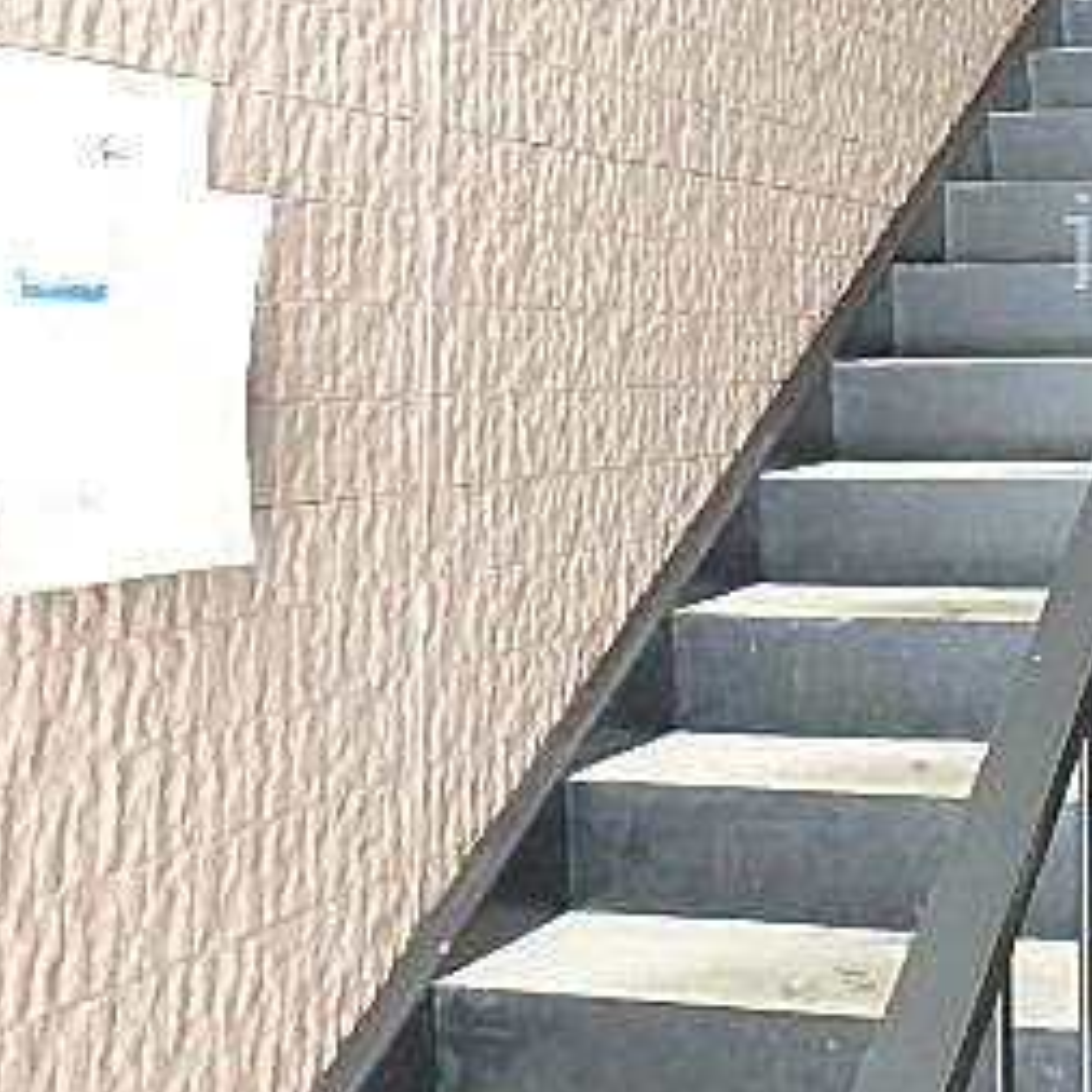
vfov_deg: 35.1
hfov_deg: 30.1
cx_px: 1351
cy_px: 237
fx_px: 1677
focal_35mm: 47
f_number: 3.5
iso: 800
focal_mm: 3.7
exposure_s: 1/30
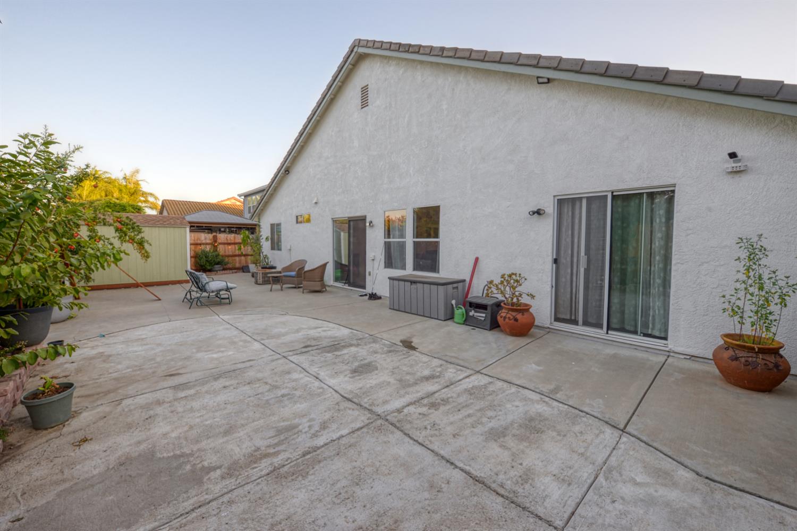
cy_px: 266
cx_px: 398
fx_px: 310
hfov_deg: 104.3
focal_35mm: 14
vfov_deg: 81.2
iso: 400
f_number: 10
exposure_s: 1/40
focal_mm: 14
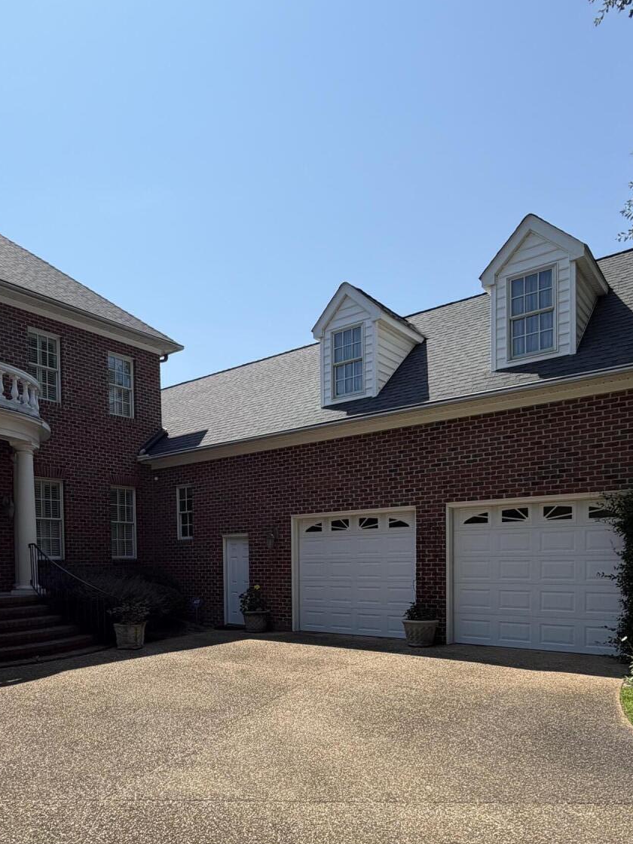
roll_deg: +0.3
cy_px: 579
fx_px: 610
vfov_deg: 67.0
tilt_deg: -0.6
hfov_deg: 54.3
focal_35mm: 25
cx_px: 241
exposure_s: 1/830
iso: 20
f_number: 2.2
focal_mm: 2.22
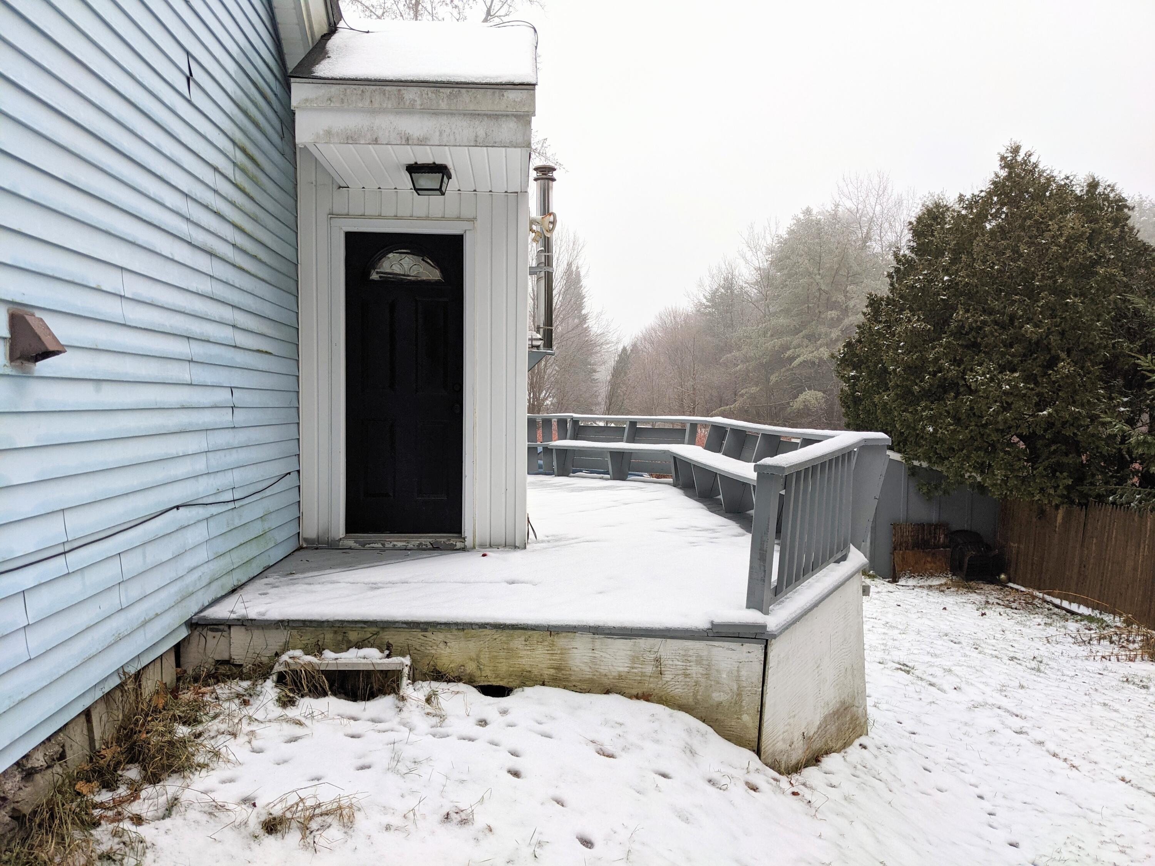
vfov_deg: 51.4
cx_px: 578
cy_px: 433
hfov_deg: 65.3
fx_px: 901
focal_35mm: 27
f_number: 1.73
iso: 85
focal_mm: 4.38
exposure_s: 1/192
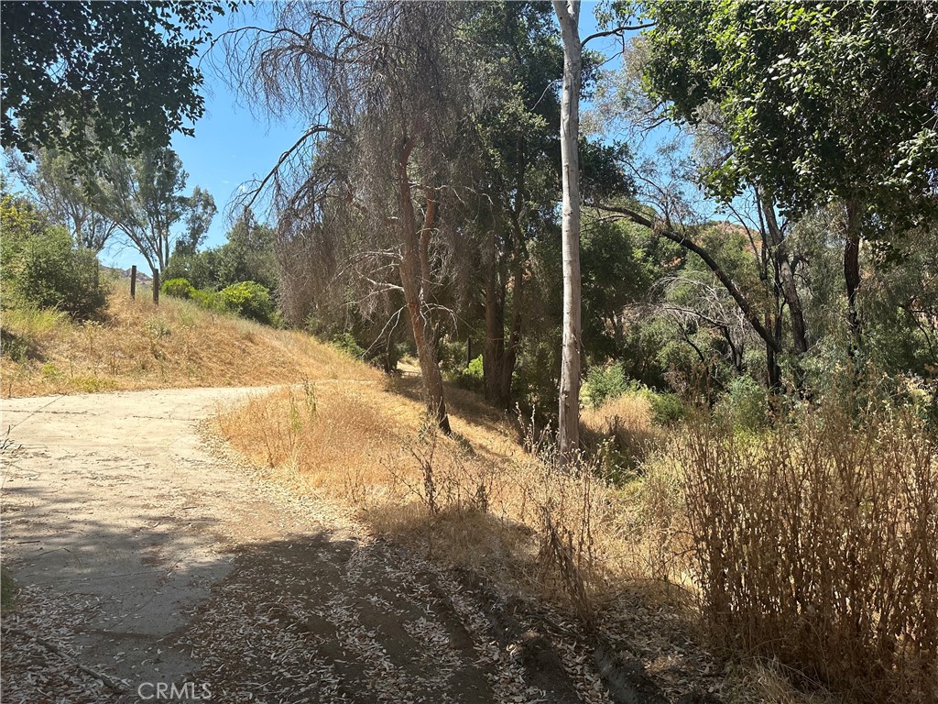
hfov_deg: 71.6
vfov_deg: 56.8
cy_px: 352
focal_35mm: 24
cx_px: 469
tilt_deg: -0.3
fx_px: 650
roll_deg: -0.7
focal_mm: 6.86
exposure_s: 1/1988
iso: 80
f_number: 1.78
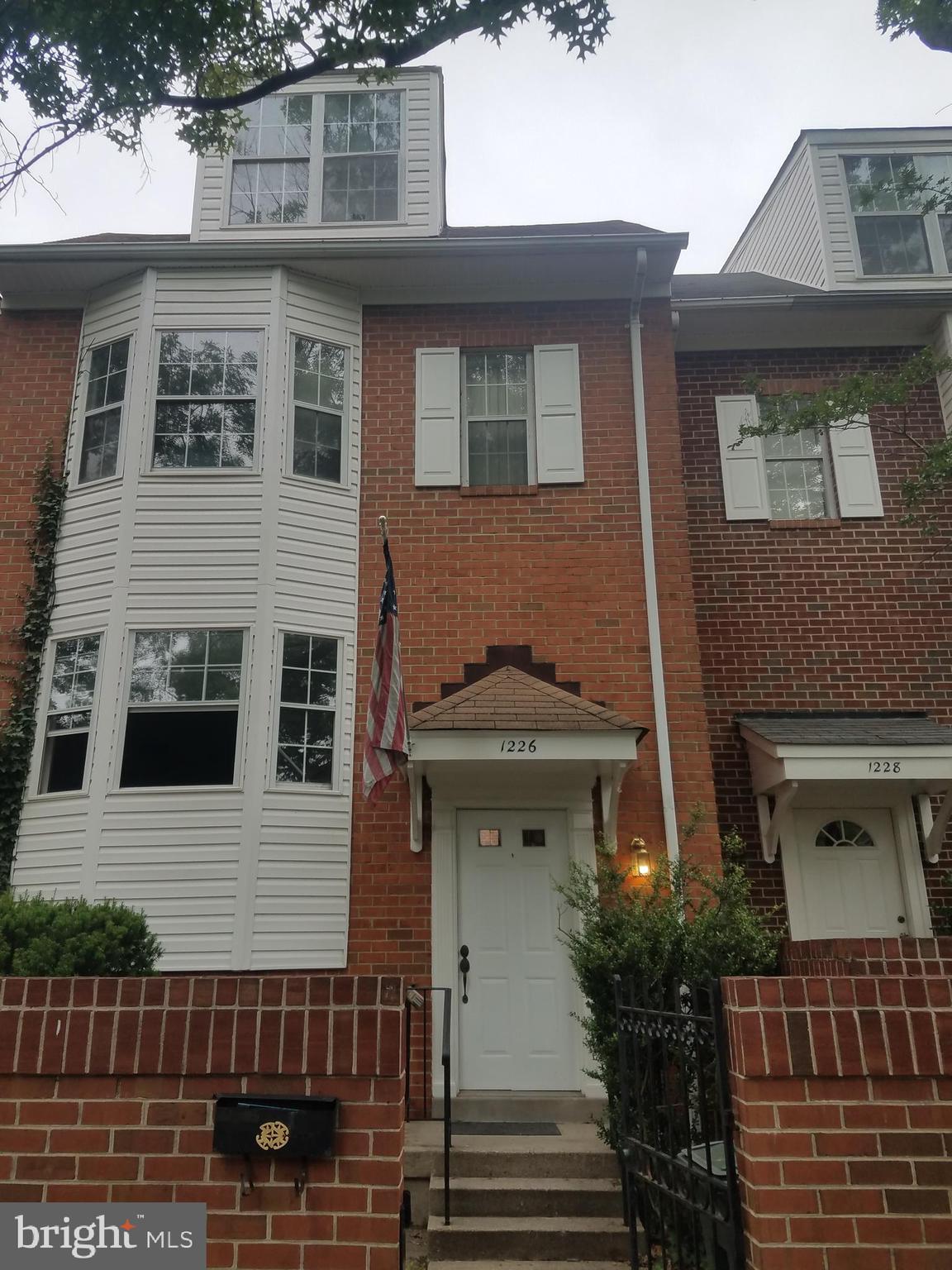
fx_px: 953
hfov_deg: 53.1
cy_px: 635
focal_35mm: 26
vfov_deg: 67.3
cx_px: 476
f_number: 1.7
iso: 40
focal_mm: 4.2
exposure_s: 1/1268
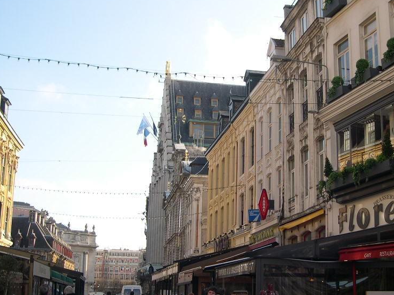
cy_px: 164
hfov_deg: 36.1
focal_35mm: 53
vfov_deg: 27.5
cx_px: 218
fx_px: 603
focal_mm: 8
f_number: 2.8
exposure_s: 1/514
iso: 100
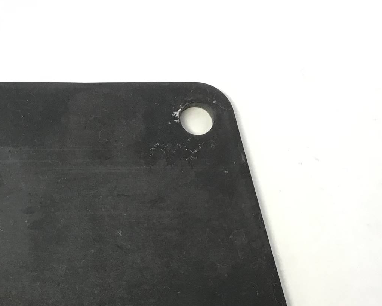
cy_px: 251
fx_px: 645
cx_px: 58
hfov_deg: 31.8
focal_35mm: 57
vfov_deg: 26.1
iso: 50
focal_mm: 3.3
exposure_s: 1/33
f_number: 2.4
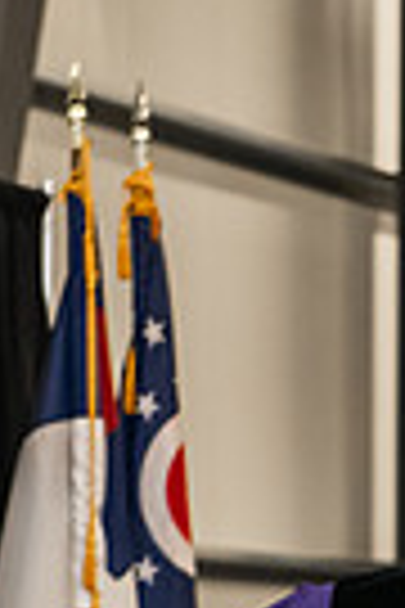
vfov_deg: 6.8
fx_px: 5062
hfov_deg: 4.5
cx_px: 742
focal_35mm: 300
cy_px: 817
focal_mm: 70
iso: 2500
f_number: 5
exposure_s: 1/200
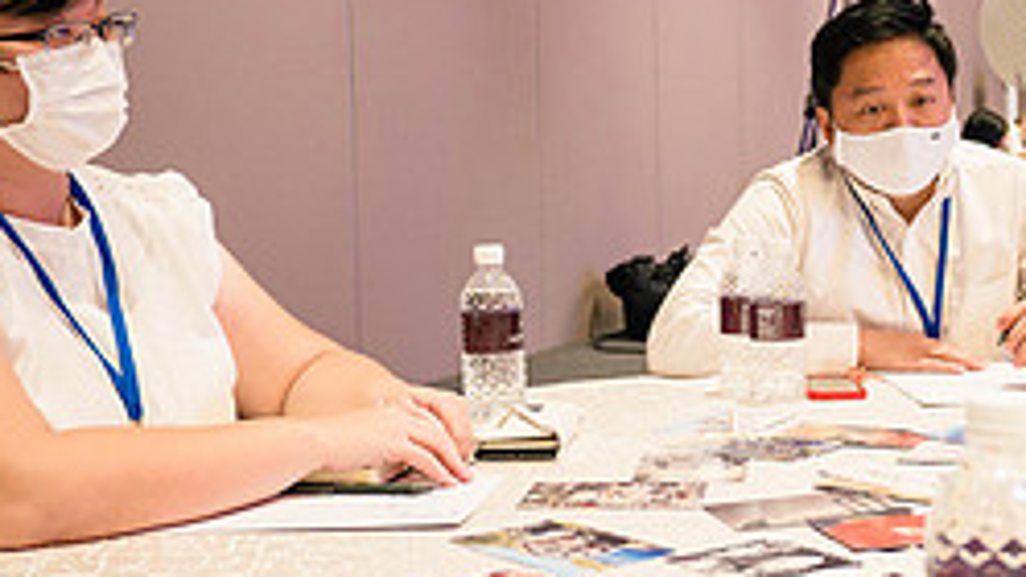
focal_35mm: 61
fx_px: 1659
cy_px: 278
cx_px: 812
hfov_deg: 33.4
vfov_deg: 19.7
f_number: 1.7
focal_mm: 12
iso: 640
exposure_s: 1/100
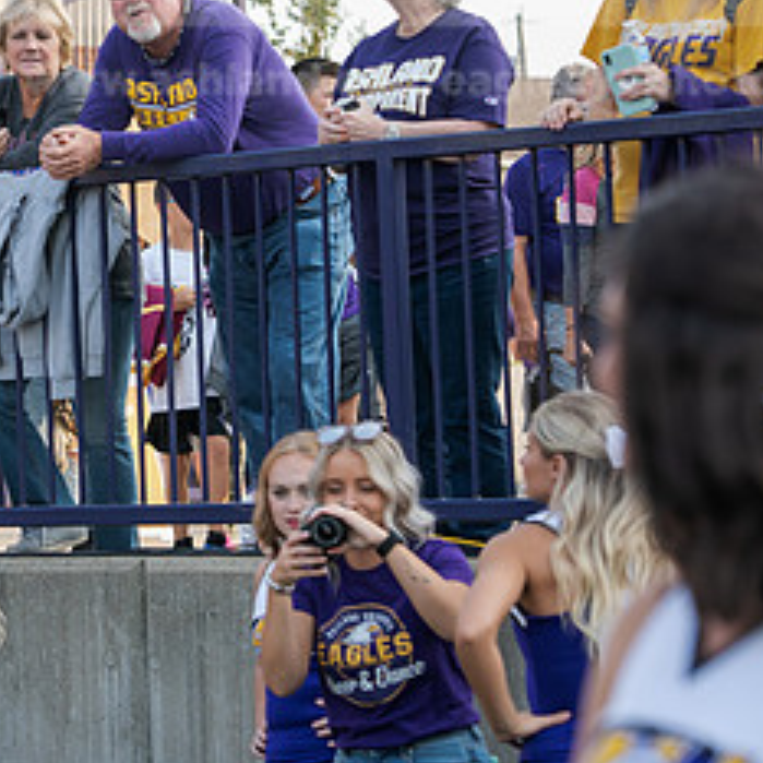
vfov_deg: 8.2
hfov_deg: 8.2
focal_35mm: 212
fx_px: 5287
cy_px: 149
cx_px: -124
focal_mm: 100
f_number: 5
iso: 250
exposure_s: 1/320
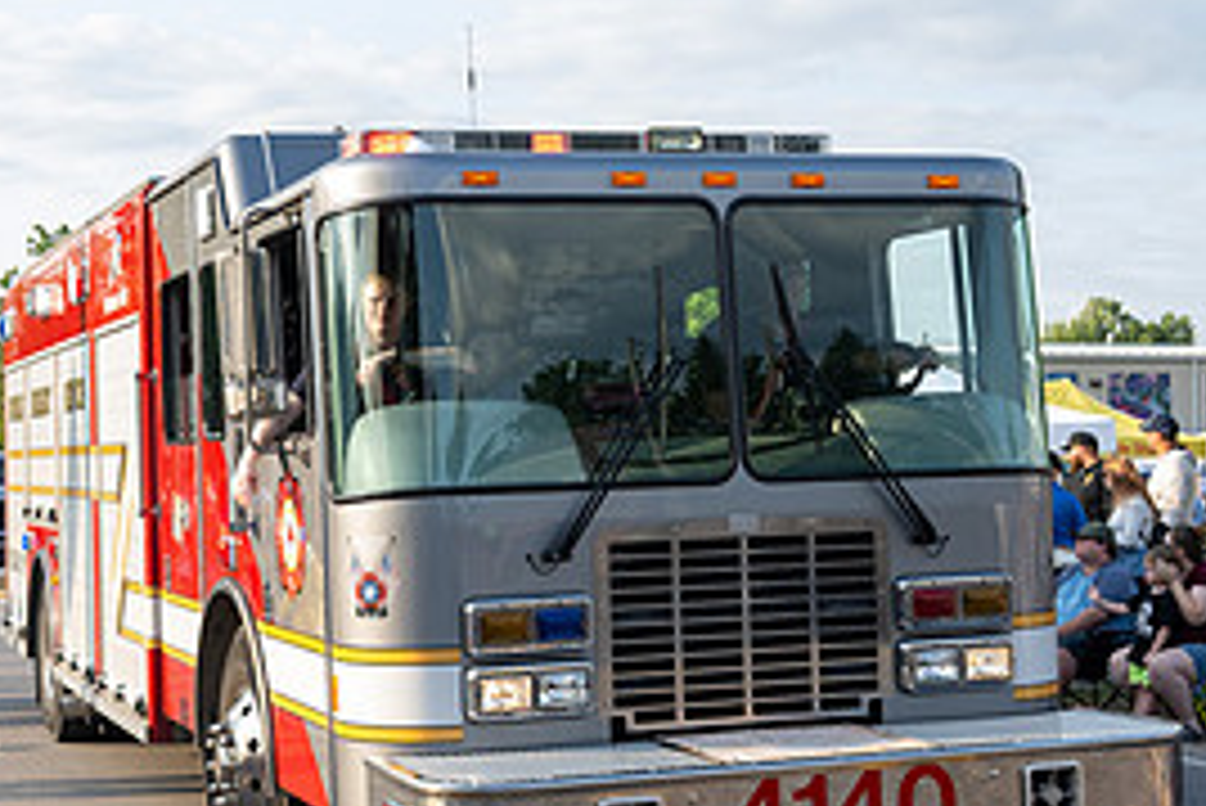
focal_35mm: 66
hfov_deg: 30.3
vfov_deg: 20.6
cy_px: 380
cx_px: 392
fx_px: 2212
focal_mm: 30.5
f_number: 5
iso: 250
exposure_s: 1/250
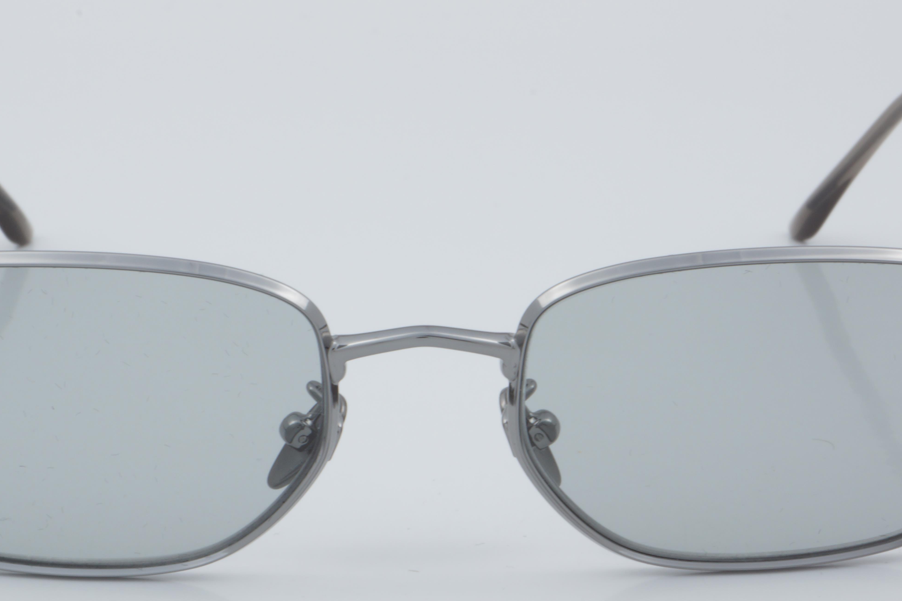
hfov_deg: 16.2
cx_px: 414
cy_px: 365
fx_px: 3176
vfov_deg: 10.8
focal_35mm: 127
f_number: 32
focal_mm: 55
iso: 100
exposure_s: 1/4
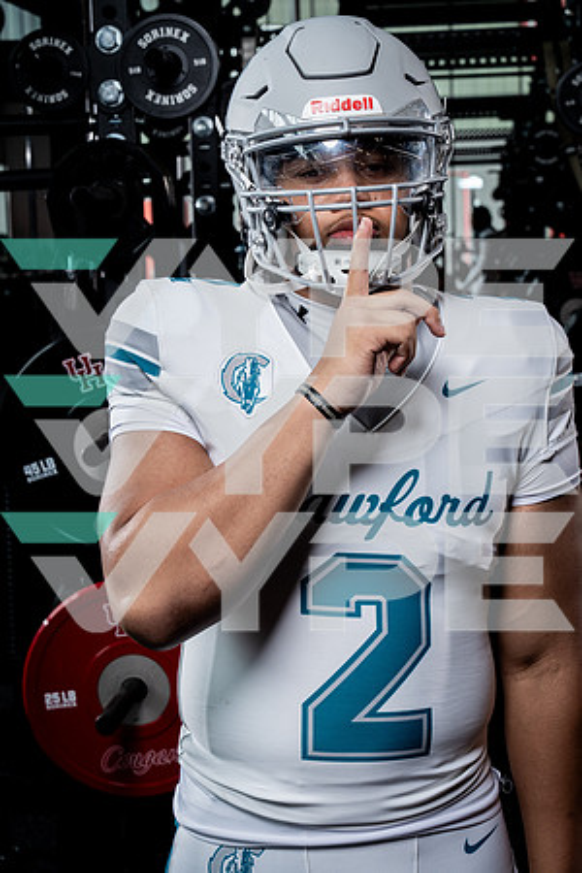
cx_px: 291
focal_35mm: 70
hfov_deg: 19.5
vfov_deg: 28.8
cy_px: 436
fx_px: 1697
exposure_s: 1/250
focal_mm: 70
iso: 640
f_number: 9
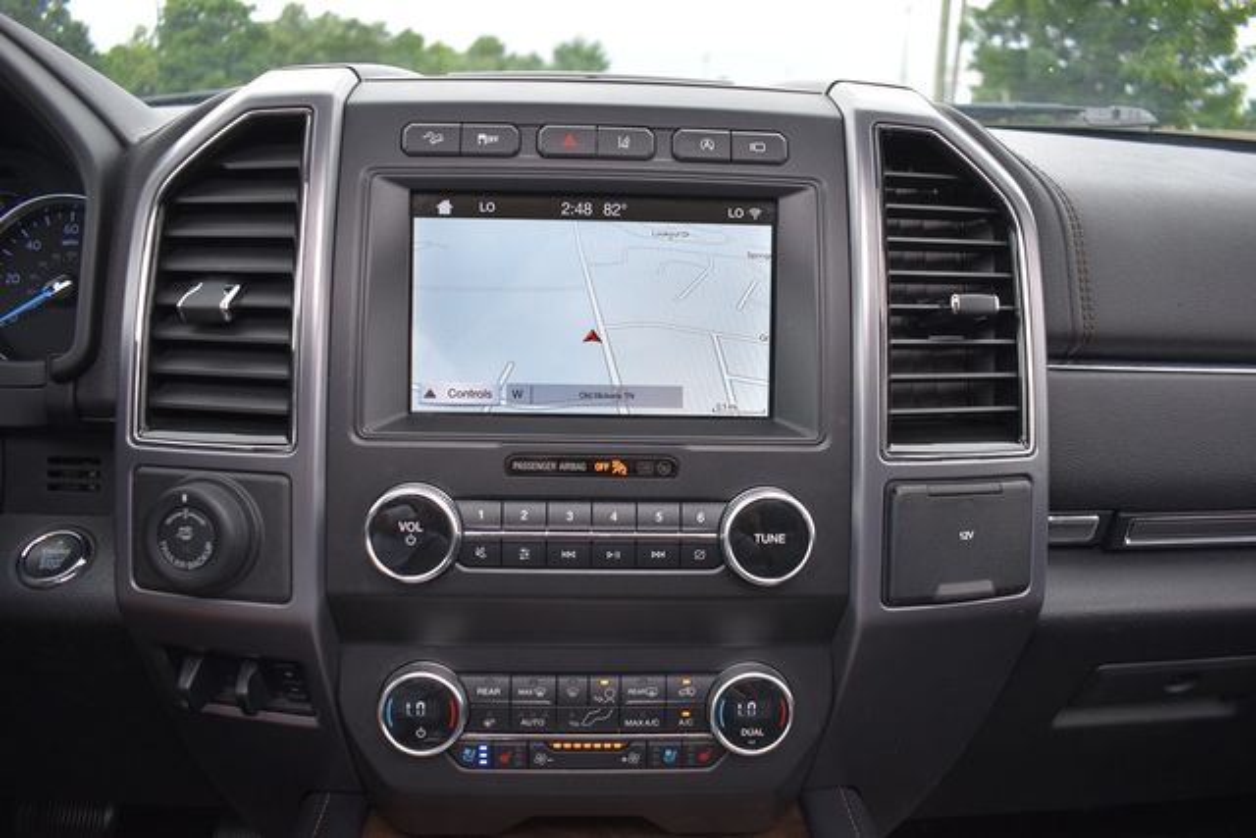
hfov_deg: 67.4
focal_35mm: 27
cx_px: 628
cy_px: 419
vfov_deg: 48.0
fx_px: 942
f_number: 4
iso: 400
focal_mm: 18
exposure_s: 1/250
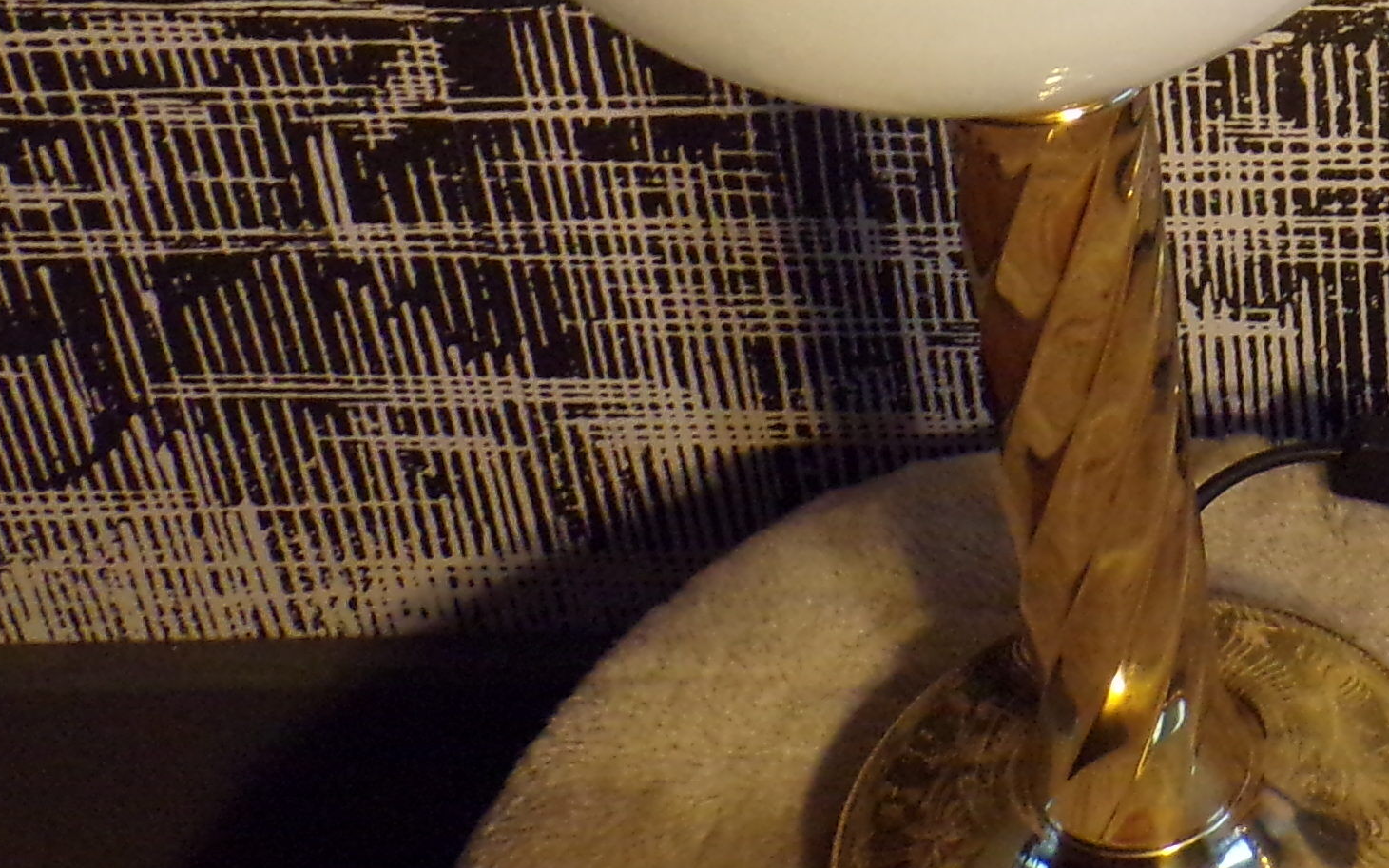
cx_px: 1863
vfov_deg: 12.0
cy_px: -172
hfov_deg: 18.0
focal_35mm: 107
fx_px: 4050
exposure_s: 1/17
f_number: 3.2
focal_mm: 5.8
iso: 400
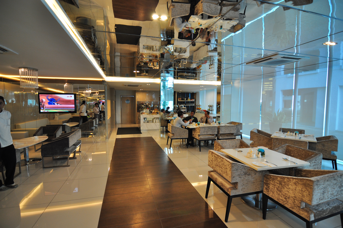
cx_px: 172
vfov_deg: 69.5
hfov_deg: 92.5
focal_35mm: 17
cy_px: 114
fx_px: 164
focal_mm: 11.5
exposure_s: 1/60
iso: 400
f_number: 2.8
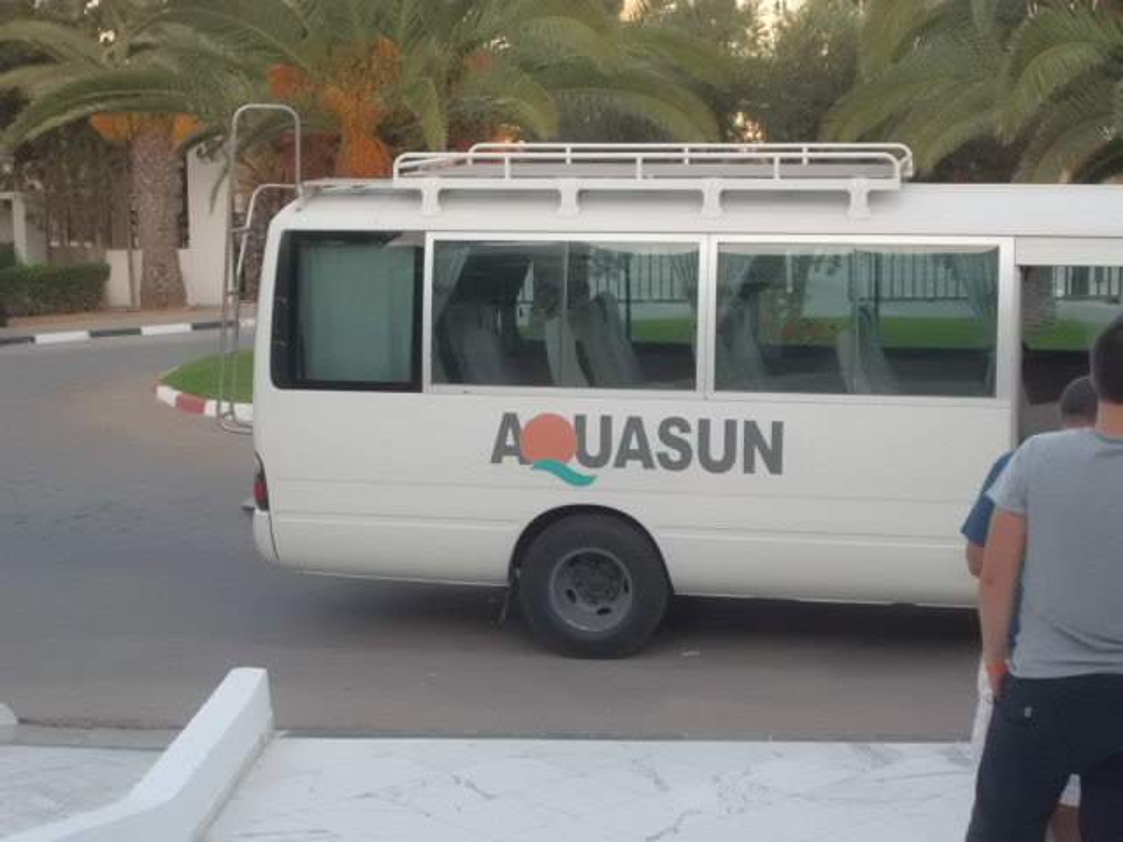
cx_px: 562
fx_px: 2141
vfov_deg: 22.3
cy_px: 421
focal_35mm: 66
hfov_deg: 29.4
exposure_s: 1/100
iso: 400
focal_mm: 11.8
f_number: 5.3
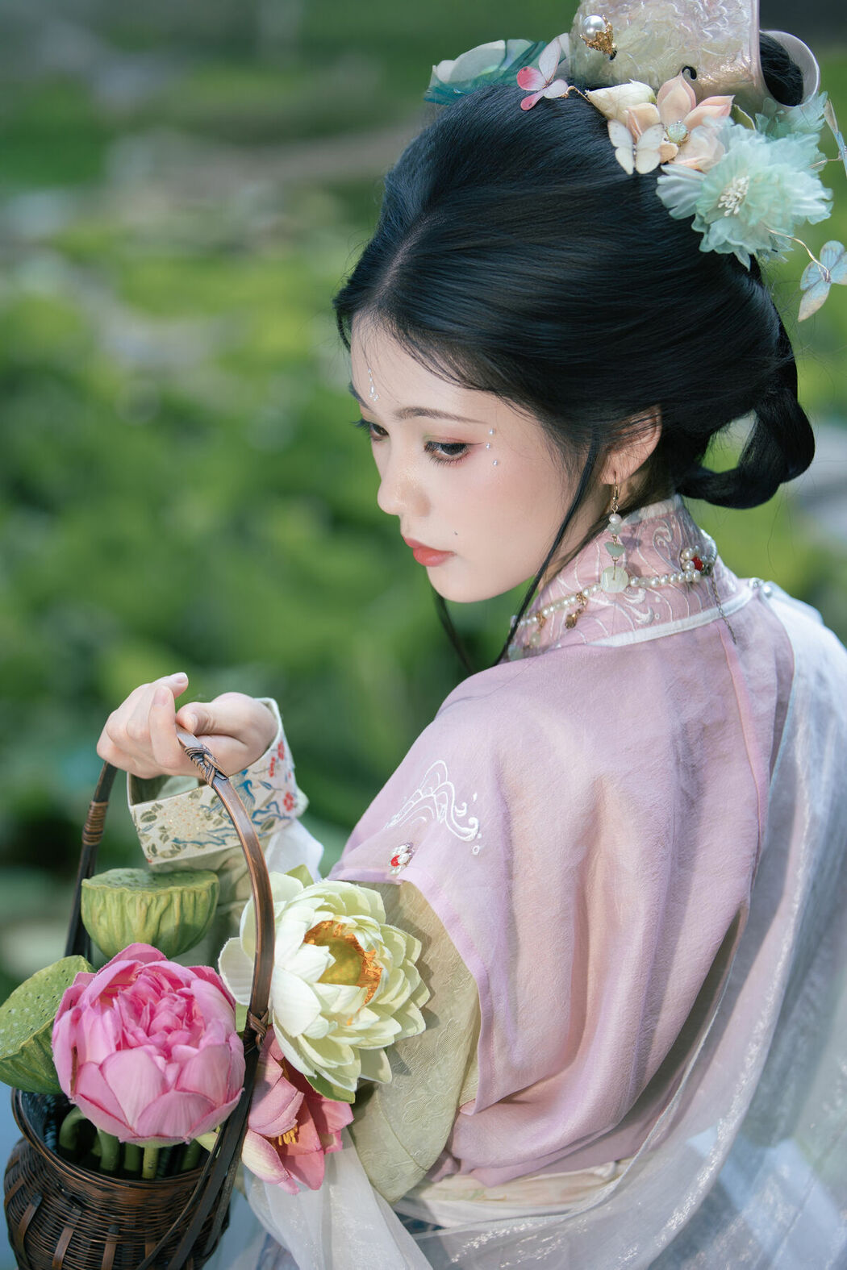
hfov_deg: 15.5
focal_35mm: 88
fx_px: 3105
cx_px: 424
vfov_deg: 23.1
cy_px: 635
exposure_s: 1/400
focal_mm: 88
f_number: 2.8
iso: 100
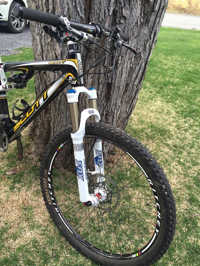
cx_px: 100
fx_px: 223
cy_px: 133
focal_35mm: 29
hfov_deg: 48.2
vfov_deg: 61.7
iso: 40
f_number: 2.2
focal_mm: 4.15
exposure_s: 1/120
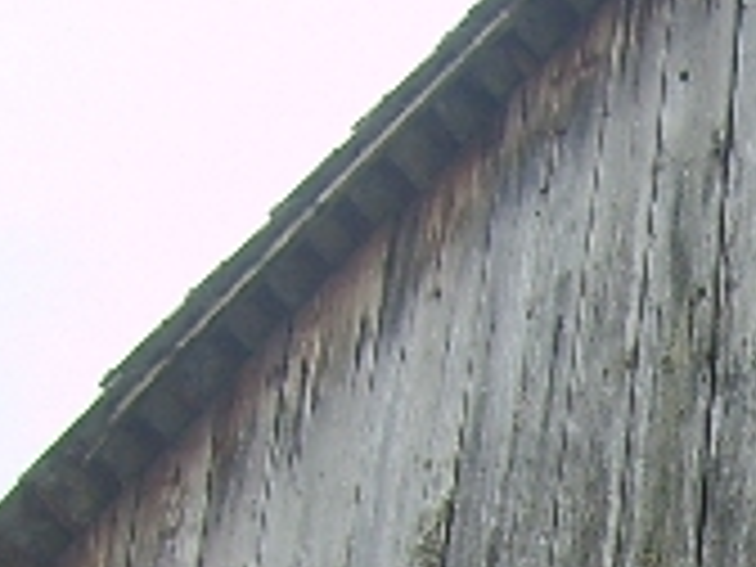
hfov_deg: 11.2
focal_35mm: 167
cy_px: 1084
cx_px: 1233
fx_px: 3647
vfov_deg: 8.5
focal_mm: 5.8
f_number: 2.8
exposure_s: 1/500
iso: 50
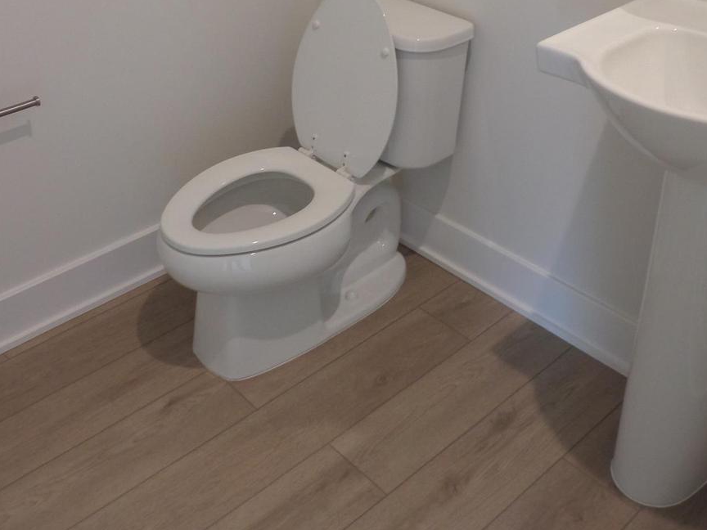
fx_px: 817
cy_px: 137
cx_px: 337
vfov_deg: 35.2
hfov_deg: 46.8
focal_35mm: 40
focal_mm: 4
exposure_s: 1/30
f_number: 3.2
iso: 200
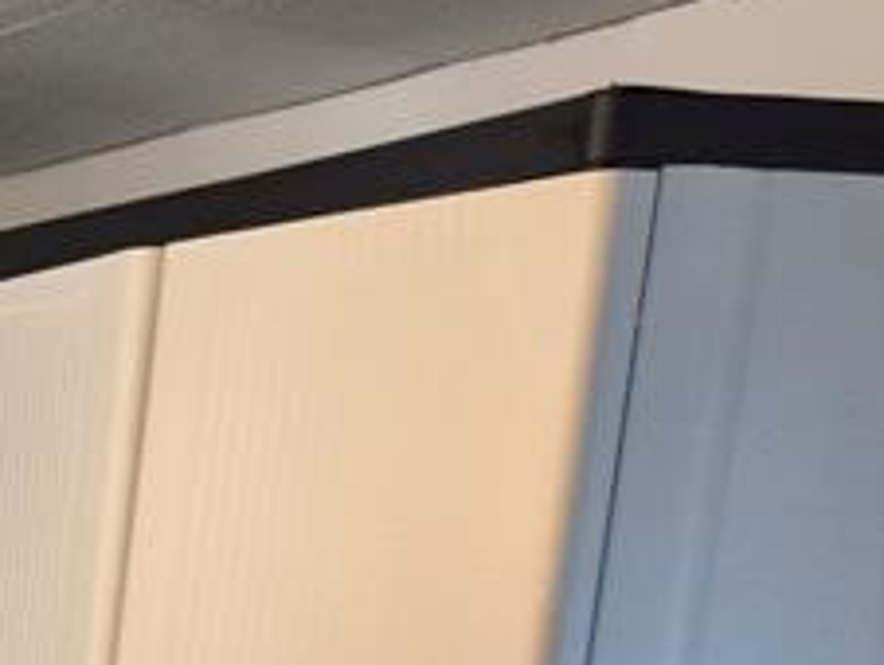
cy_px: 1205
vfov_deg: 12.9
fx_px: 2659
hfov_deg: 14.6
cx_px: -1033
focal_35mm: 104
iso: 1000
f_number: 1.8
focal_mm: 5.4
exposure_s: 1/120
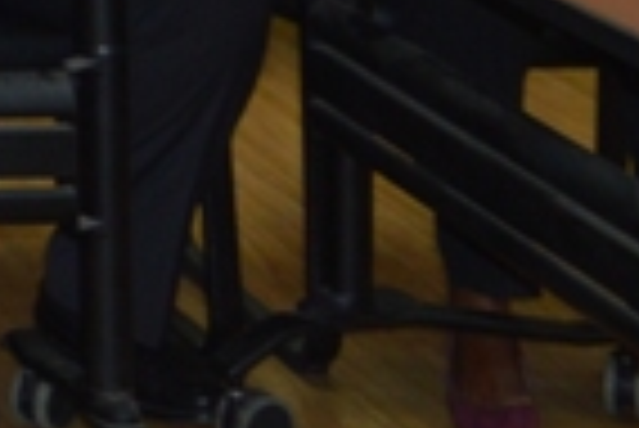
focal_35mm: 194
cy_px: -710
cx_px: -1472
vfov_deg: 6.6
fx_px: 3447
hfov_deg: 8.4
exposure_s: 1/60
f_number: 3.5
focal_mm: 18
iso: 500
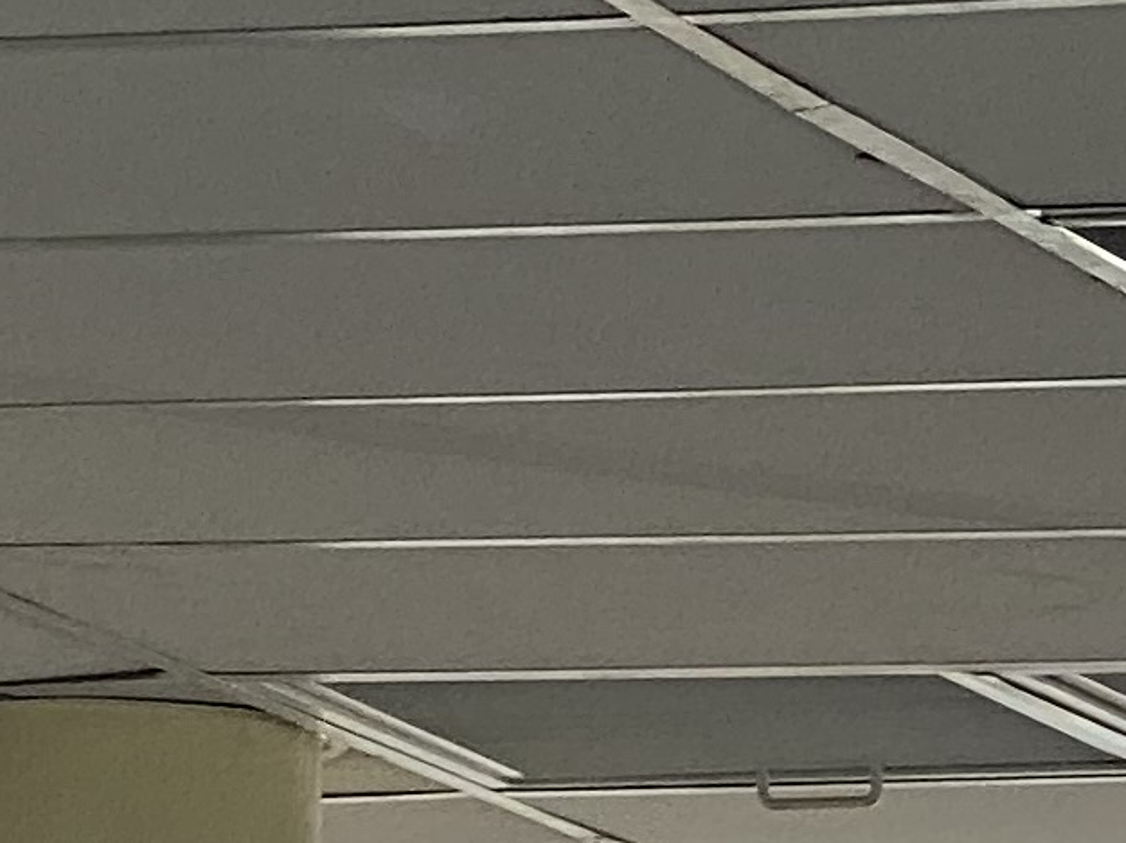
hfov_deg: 5.6
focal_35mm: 335
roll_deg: +1.2
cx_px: 3000
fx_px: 10893
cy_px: 1591
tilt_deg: +2.6
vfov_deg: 4.4
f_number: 2
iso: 100
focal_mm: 6
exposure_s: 1/121
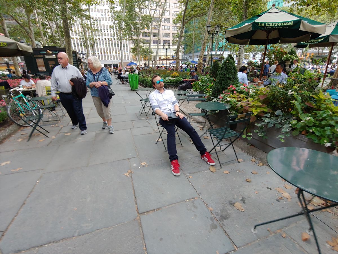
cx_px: 169
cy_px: 127
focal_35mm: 16
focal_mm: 2.18
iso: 100
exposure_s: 1/40
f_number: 1.9
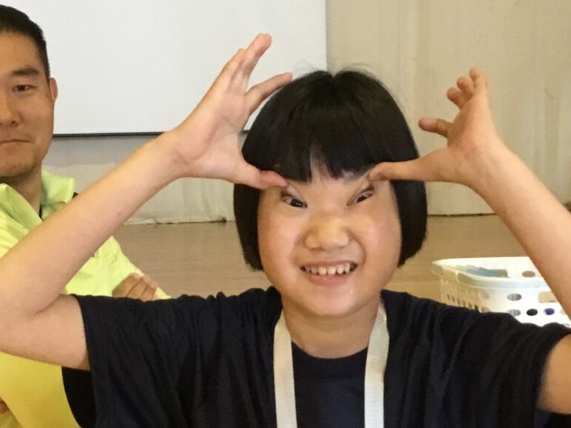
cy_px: 306
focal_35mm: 72
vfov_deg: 20.3
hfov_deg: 27.0
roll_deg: +0.3
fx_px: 1187
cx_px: 223
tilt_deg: -7.6
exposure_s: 1/20
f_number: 2.4
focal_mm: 3.3
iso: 200
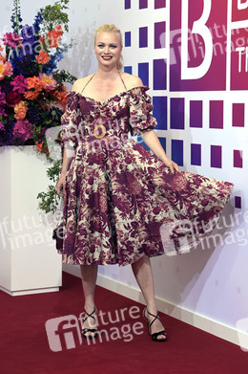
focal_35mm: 92
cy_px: 186
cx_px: 122
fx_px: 952
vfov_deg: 22.2
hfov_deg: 14.8
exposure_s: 1/250
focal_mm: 90
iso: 500
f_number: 7.1
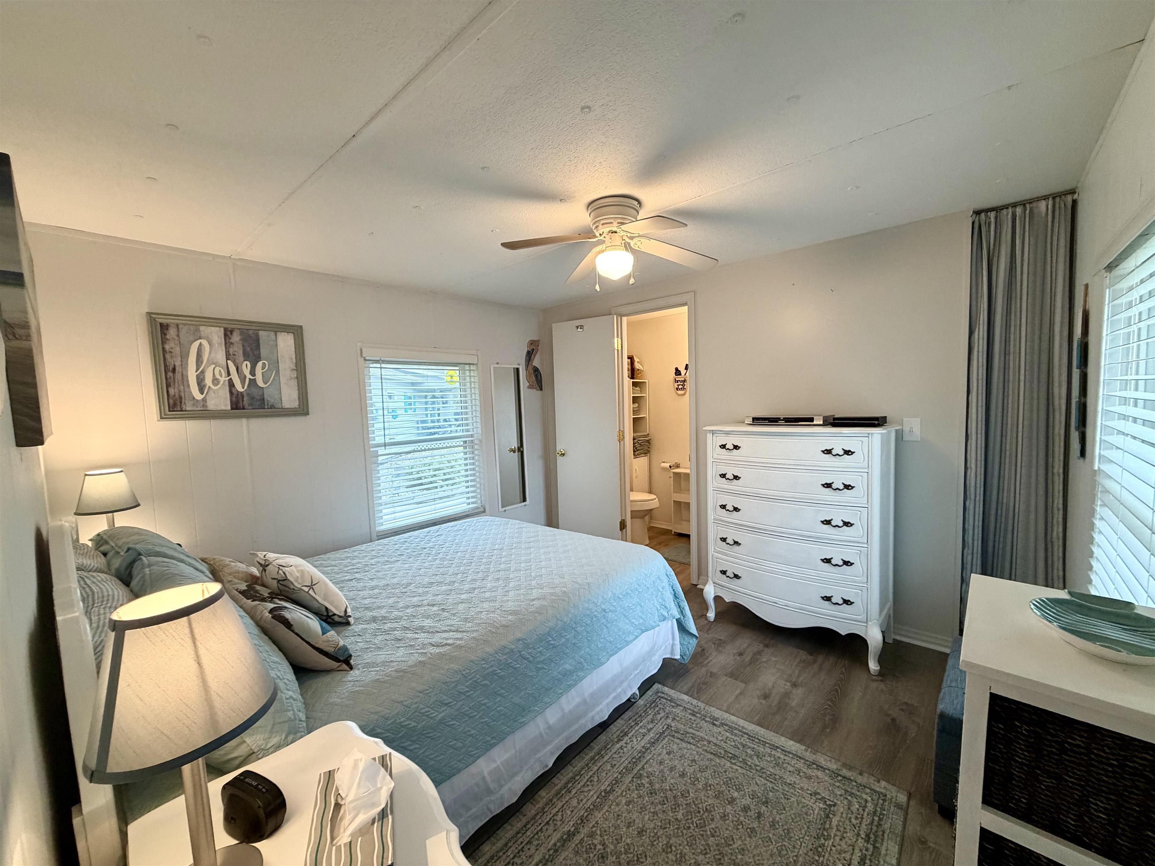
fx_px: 467
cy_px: 433
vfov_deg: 85.7
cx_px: 578
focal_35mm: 14
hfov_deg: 102.1
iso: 200
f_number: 2.2
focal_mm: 2.22
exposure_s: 1/60
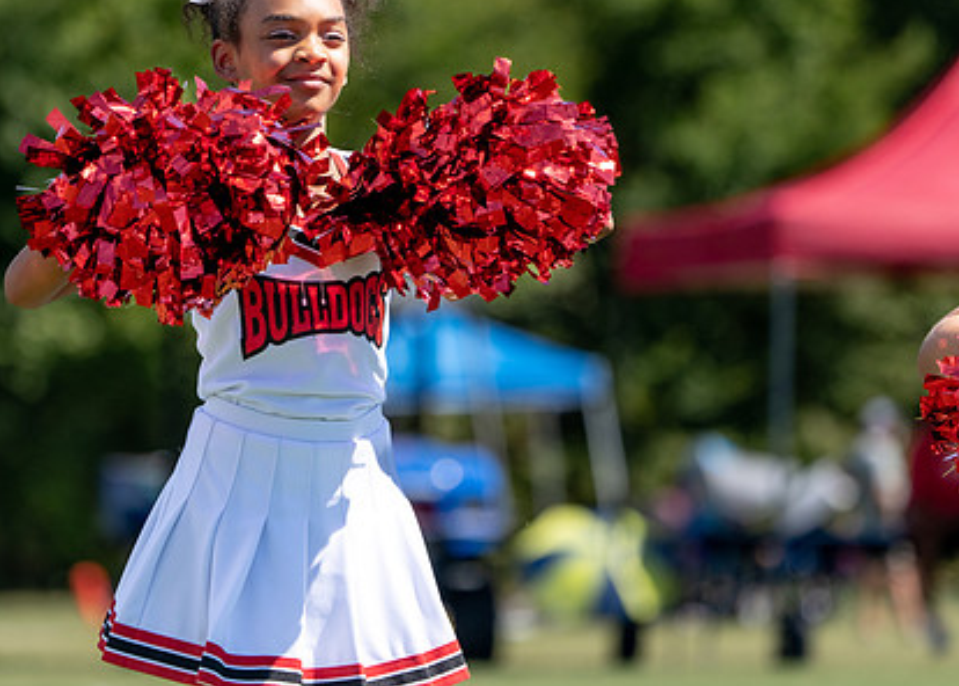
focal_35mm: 478
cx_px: 364
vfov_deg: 3.0
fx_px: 13023
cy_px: 297
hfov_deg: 4.2
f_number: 5.6
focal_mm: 294
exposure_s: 1/1250
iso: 200
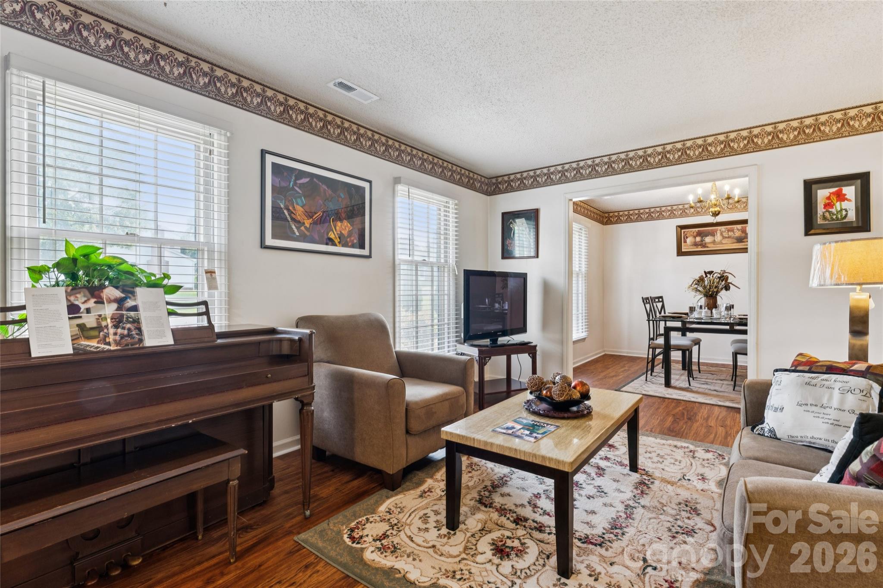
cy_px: 294
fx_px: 412
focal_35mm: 17
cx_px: 442
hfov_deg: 94.0
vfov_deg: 71.1
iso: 200
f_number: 13
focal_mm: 16.8
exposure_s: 1/3.33
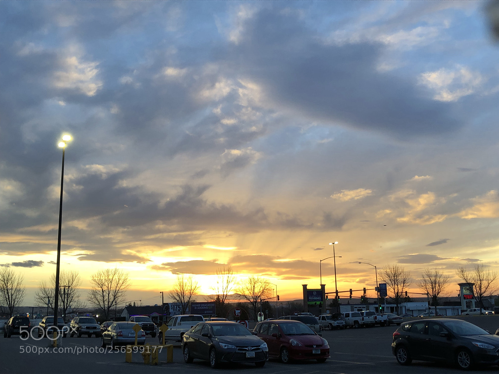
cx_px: 250
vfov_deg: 36.0
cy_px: 187
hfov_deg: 46.8
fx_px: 577
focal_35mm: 40
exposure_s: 1/120
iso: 25
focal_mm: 3.99
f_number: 1.8
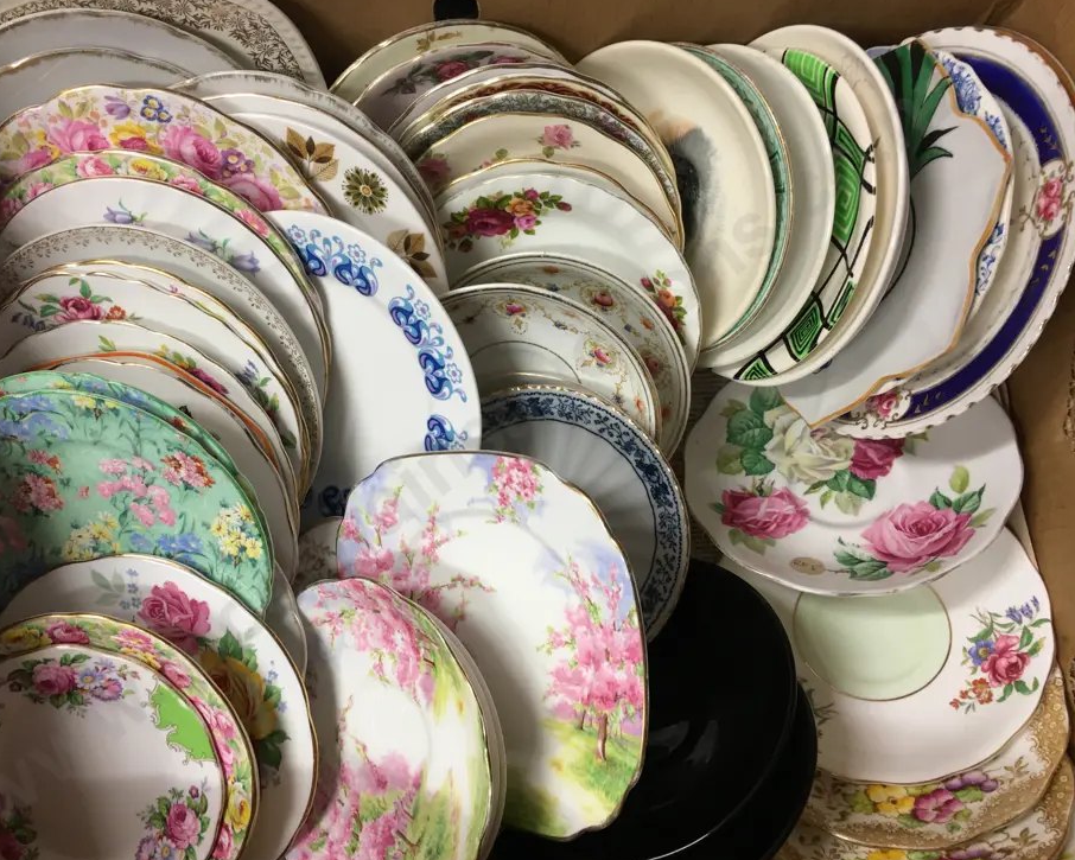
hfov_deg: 55.5
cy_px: 448
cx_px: 469
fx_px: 1018
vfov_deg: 45.8
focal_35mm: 32
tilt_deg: -78.4
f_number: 2.2
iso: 32
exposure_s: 1/17
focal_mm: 4.15
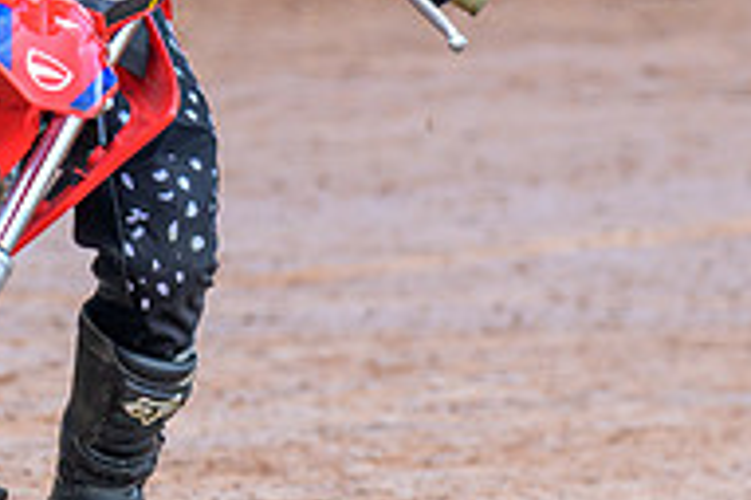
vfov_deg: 1.3
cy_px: 79
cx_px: 287
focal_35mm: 1028
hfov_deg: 2.0
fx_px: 21426
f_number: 5
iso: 180
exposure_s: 1/320
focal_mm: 200
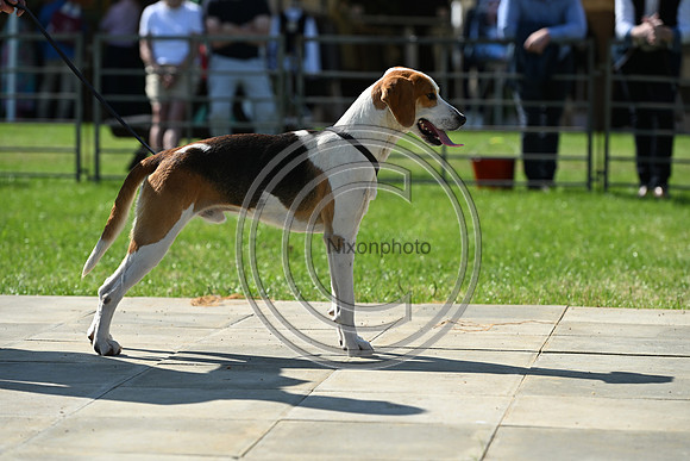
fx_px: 2588
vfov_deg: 10.2
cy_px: 230
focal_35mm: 135
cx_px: 345
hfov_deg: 15.2
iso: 180
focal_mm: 135
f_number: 4.5
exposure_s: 1/1250
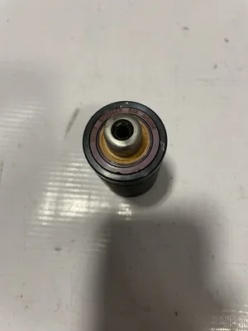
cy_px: 166
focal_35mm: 26
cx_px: 124
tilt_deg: -78.4
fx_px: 248
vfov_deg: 67.3
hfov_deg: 53.1
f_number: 1.6
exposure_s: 1/60
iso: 125
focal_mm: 4.2
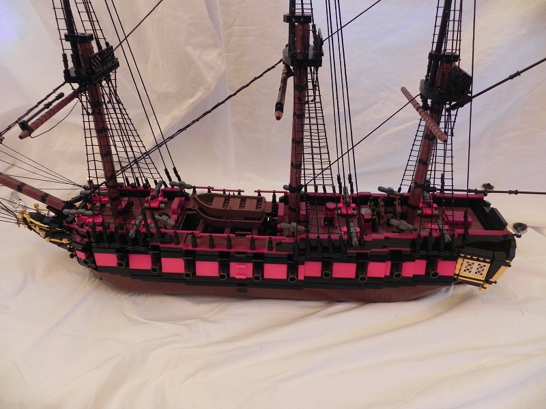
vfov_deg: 53.1
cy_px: 204
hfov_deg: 67.3
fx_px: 410
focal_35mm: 26
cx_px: 273
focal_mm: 4.6
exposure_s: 1/30
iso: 277
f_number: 2.8
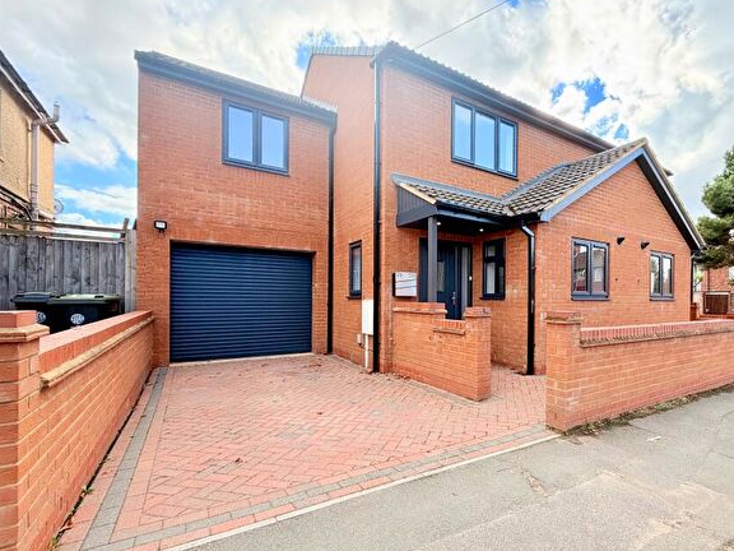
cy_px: 299
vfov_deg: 74.6
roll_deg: +0.0
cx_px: 428
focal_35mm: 17
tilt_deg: -0.9
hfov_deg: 90.2
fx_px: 360
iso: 64
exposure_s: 1/448
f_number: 2.2
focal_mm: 2.22
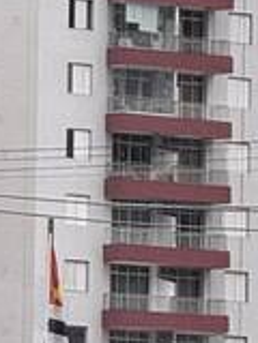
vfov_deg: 2.5
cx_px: -174
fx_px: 8030
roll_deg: -1.5
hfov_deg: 1.8
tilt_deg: +6.1
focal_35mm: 808
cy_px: -101
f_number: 2.8
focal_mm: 15.66
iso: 50
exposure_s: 1/820
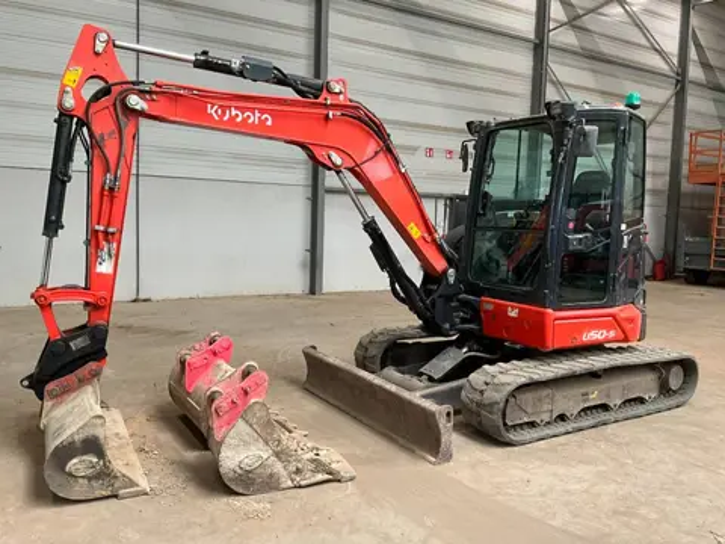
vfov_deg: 48.2
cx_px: 362
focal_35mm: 29
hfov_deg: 61.7
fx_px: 607
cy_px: 272
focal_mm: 3
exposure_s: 1/60
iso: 80
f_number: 1.8
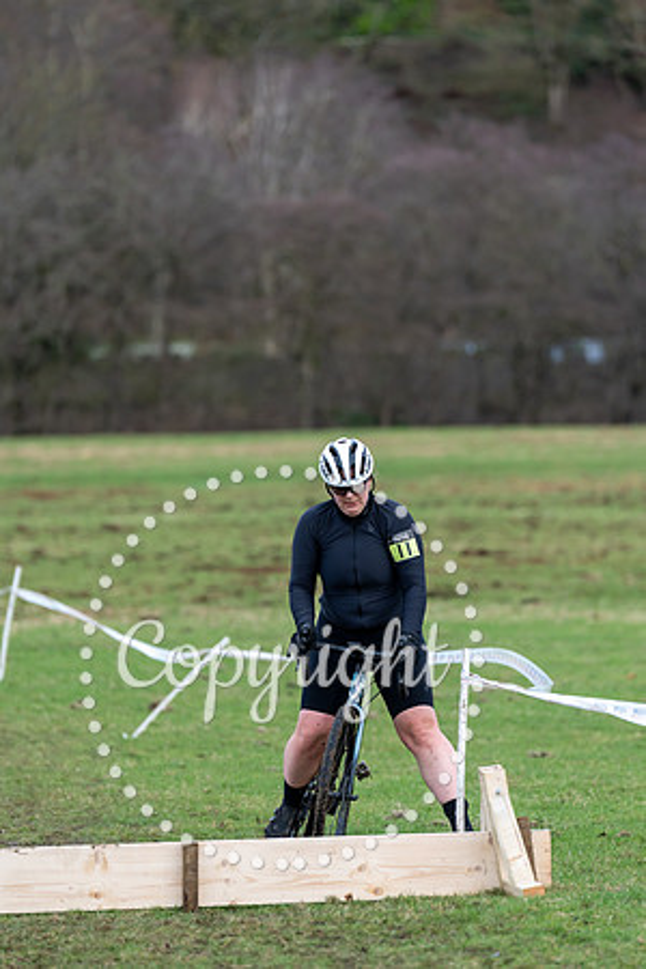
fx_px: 5383
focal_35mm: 200
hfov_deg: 6.9
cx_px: 323
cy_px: 484
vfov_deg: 10.3
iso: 1600
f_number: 3.5
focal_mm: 200
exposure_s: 1/1000
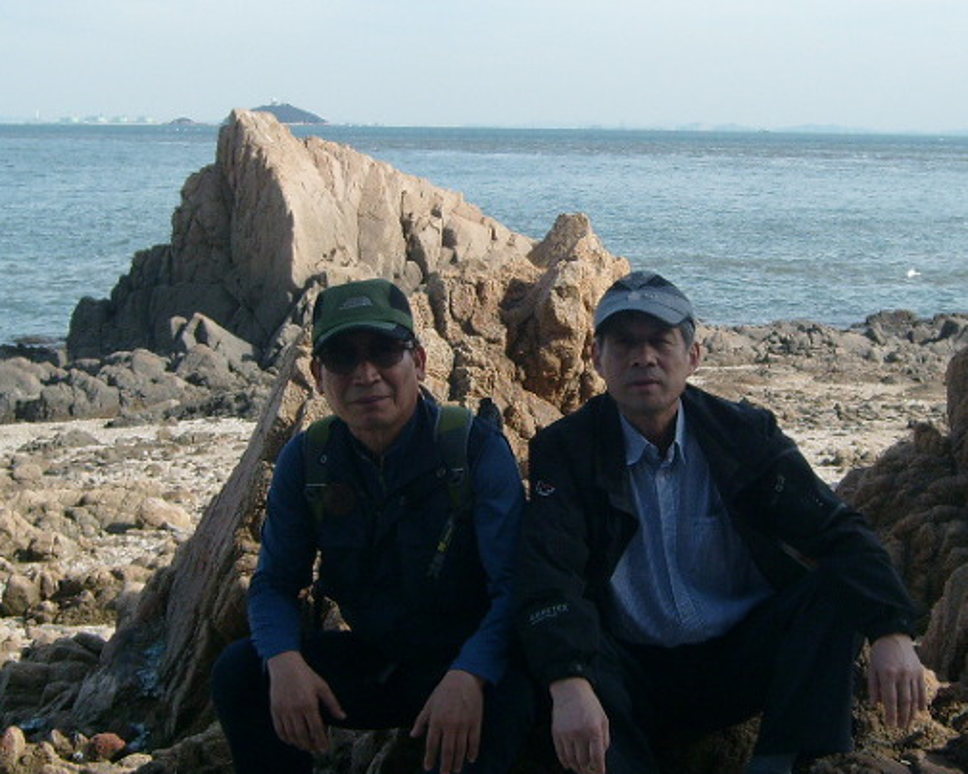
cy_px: 373
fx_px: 1833
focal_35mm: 64
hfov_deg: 29.4
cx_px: 617
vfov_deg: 23.8
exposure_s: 1/250
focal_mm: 5.8
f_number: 7.1
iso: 80
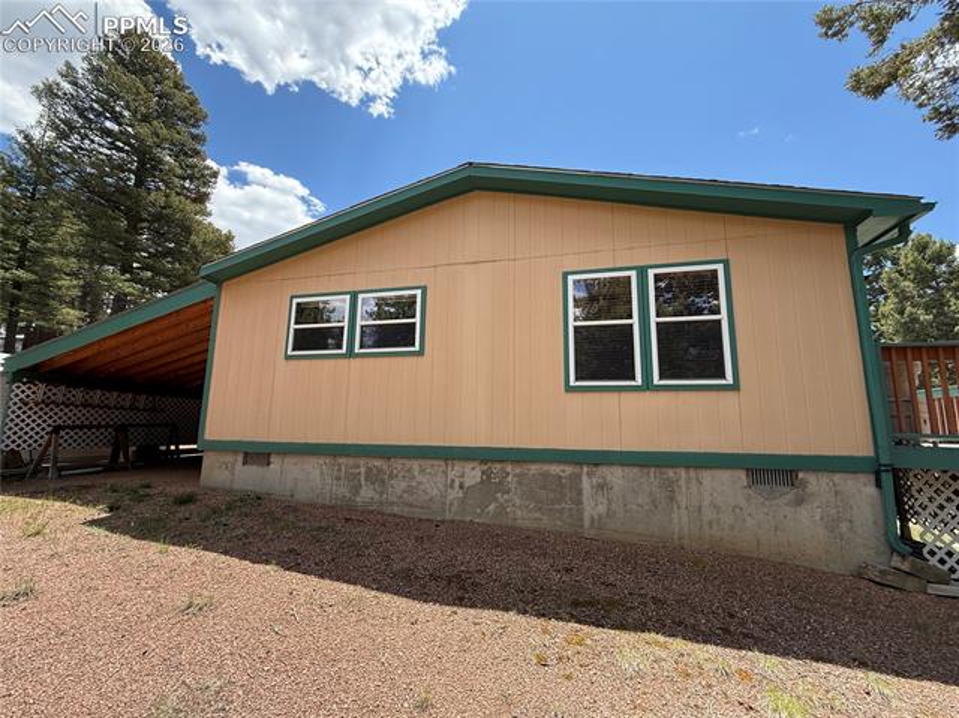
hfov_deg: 102.1
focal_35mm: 14
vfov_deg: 85.6
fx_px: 388
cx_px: 480
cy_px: 359
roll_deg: -1.1
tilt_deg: +8.8
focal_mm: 2.22
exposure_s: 1/901
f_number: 2.2
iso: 64
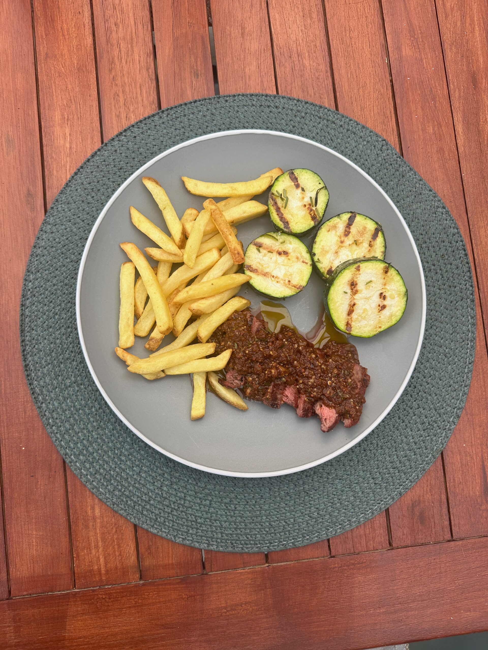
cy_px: 325
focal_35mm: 24
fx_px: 451
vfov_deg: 71.6
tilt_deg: -84.7
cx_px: 244
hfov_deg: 56.8
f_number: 1.78
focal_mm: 6.86
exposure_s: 1/271
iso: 80
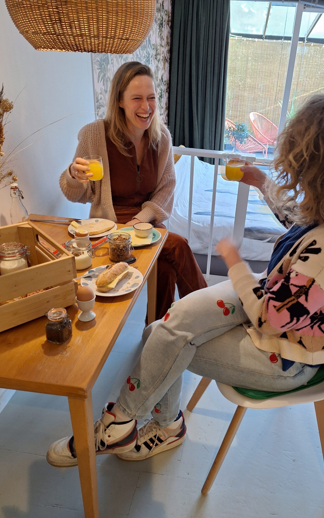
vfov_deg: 72.5
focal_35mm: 25
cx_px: 199
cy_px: 254
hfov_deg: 48.9
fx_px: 353
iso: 125
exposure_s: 1/50
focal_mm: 5.54
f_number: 1.8
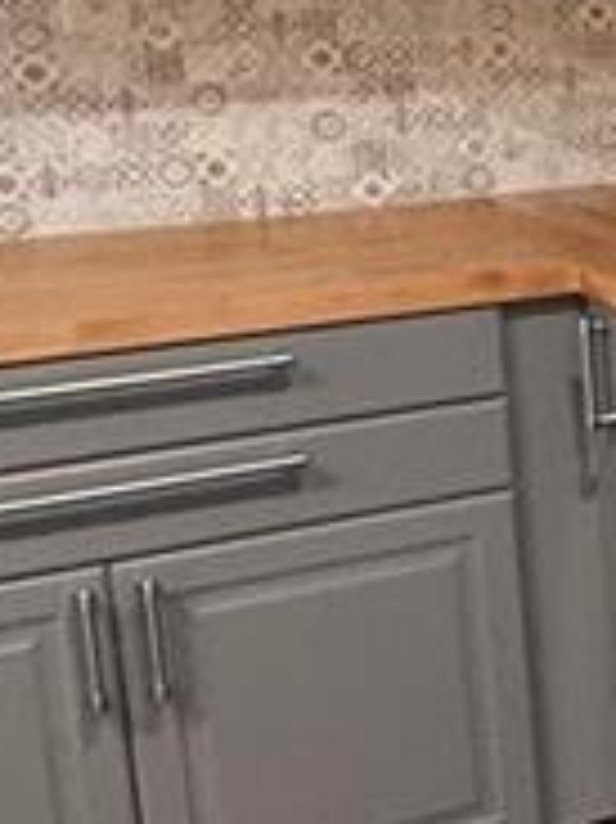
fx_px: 2185
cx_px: 1596
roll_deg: -1.3
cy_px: 288
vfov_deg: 21.3
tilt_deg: -11.4
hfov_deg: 12.0
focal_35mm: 92
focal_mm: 2.22
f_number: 2.2
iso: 320
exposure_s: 1/60
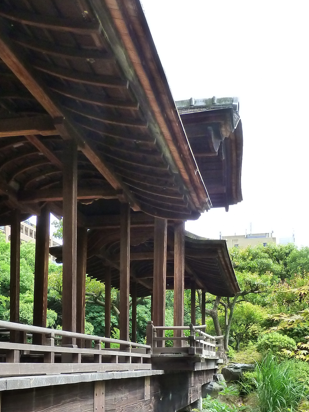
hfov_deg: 32.2
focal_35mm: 45
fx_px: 535
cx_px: 172
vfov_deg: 40.0
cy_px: 344
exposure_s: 1/125
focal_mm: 4.1
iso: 200
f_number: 4
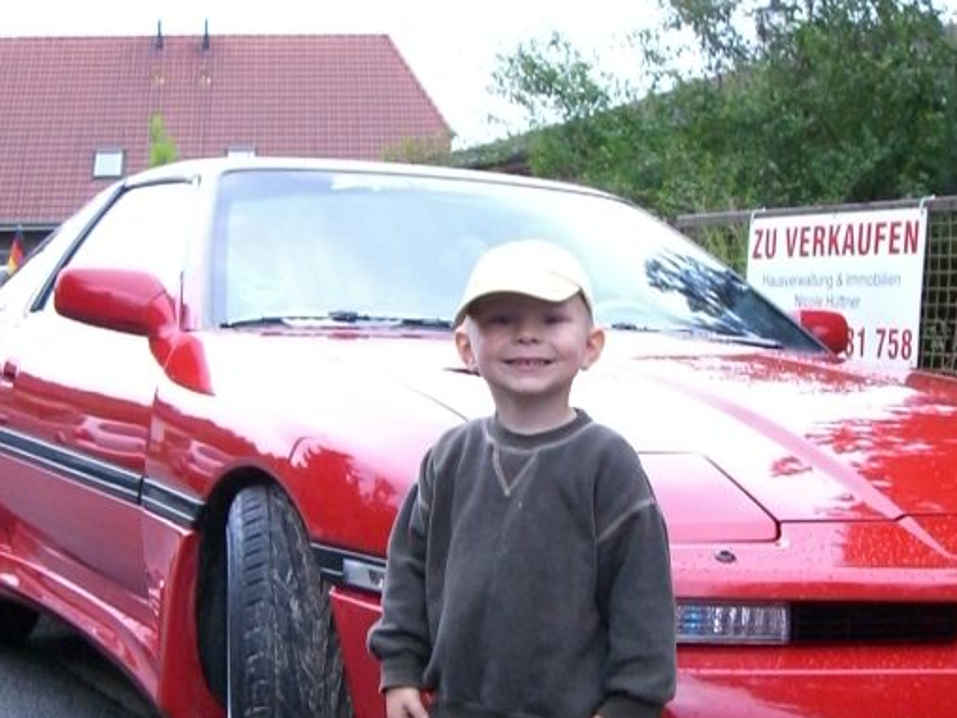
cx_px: 541
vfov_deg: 19.8
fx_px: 2046
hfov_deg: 26.3
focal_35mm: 74
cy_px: 520
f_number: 3
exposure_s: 1/80
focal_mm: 7.6
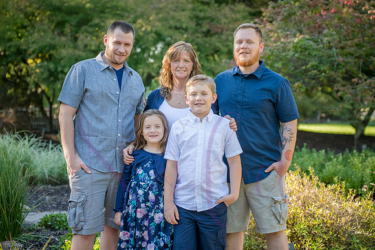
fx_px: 907
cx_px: 195
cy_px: 125
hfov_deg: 23.4
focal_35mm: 87
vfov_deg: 15.7
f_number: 4
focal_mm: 80
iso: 400
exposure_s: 1/400
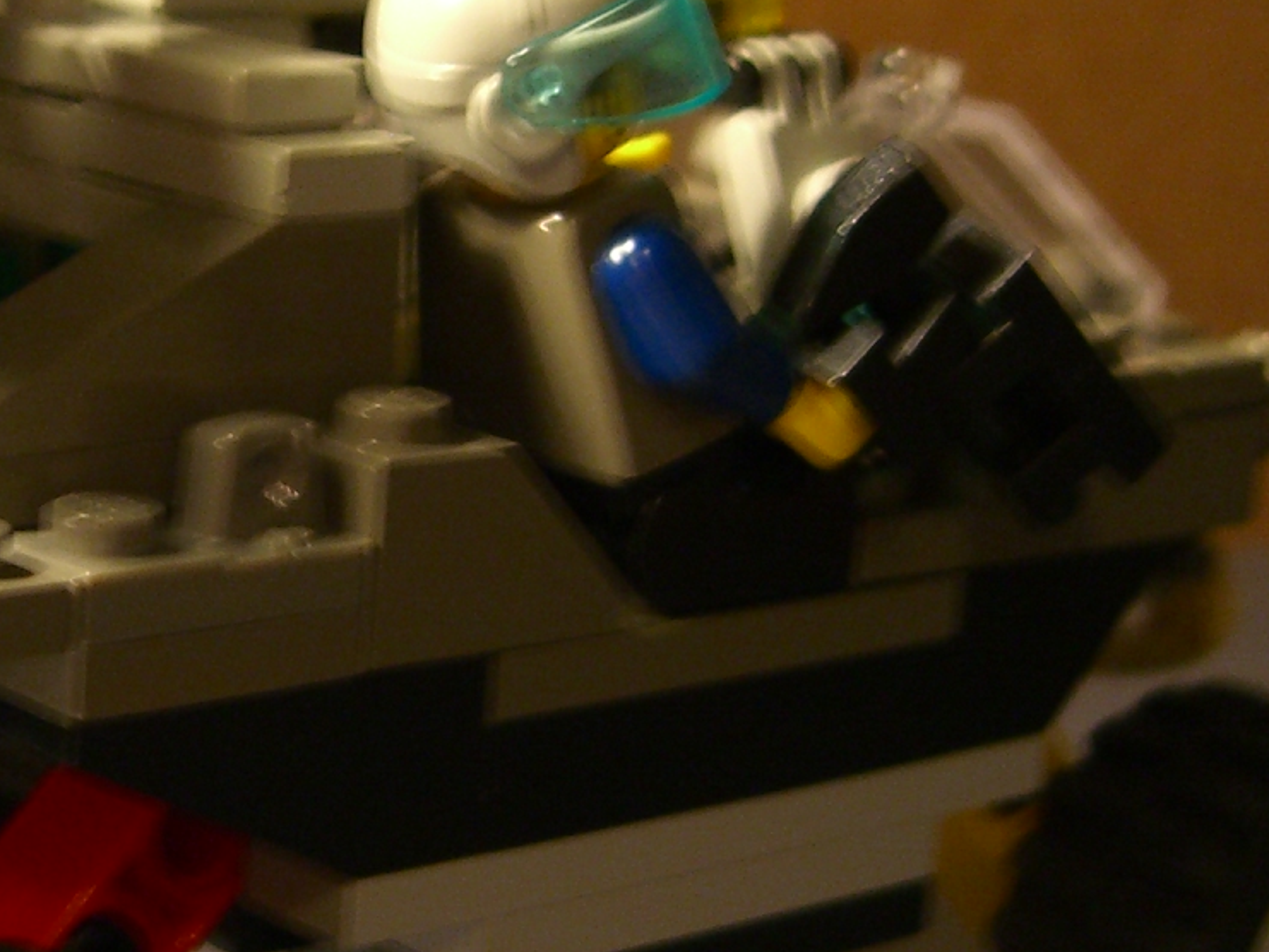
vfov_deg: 14.1
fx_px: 3850
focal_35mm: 105
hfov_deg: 18.5
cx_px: 164
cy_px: 510
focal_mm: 7.9
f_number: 2.8
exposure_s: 1/8
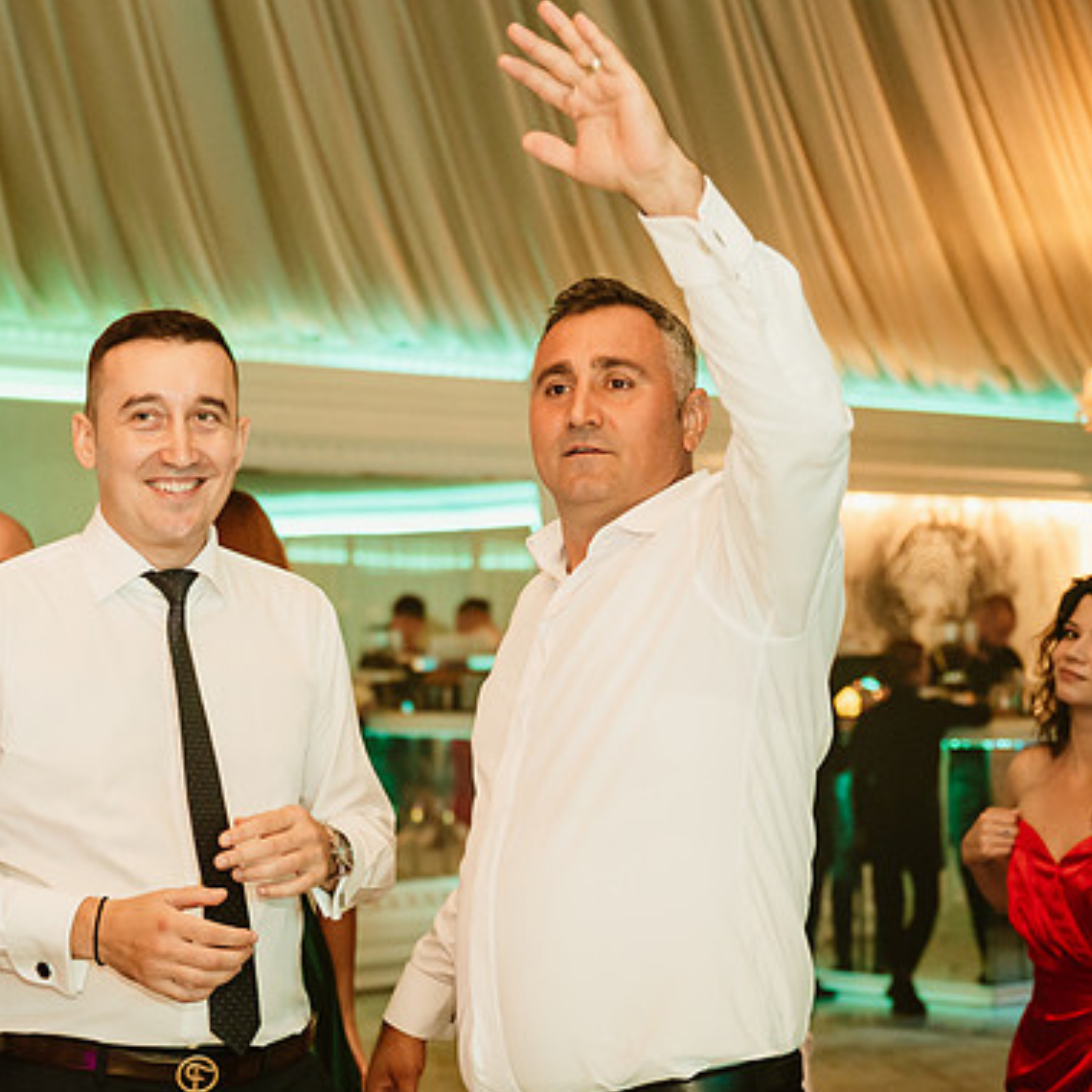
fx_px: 2927
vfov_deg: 21.1
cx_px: 228
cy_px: 647
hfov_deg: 20.9
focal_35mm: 82
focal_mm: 47
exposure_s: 1/125
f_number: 2.8
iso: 2000
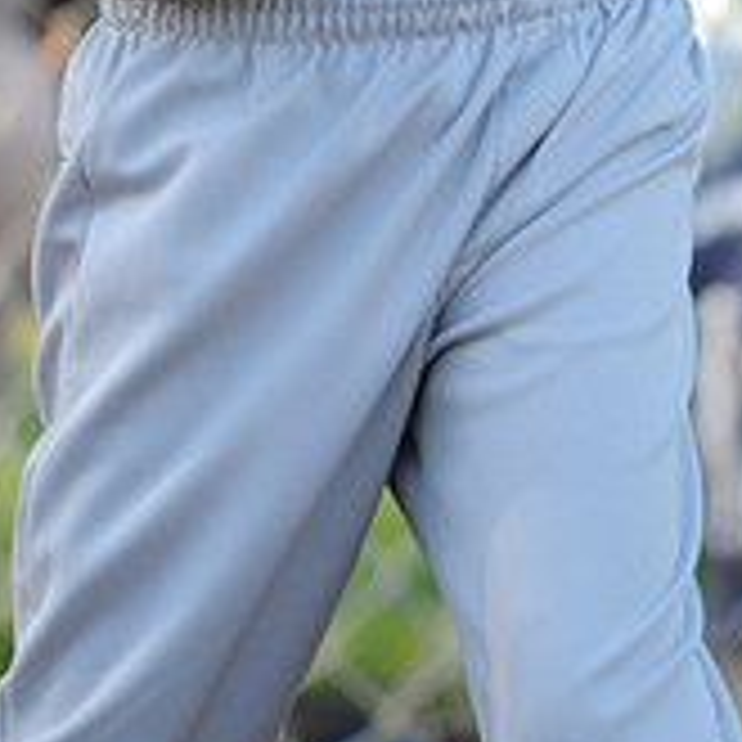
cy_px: -409
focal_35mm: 1343
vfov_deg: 1.3
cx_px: 528
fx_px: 32569
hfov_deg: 1.3
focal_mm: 300
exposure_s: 1/640
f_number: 4
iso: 800
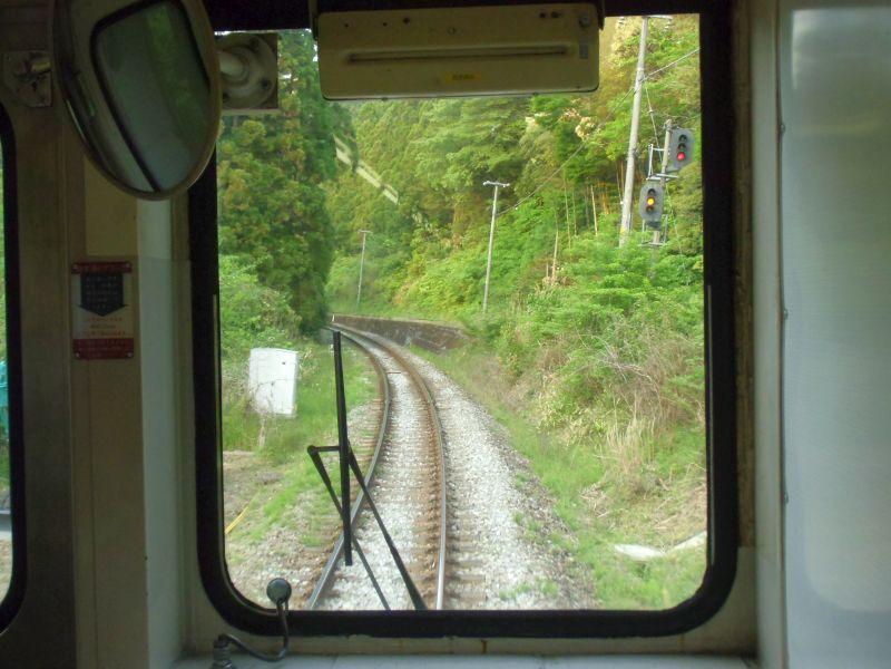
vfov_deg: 36.0
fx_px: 1030
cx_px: 446
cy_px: 334
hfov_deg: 46.8
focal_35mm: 40
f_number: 4
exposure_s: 1/100
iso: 400
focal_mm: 7.2
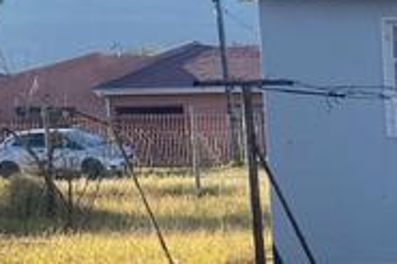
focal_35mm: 117
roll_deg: +0.2
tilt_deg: -8.3
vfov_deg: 11.6
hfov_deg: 14.4
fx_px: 1289
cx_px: 811
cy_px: 273
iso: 32
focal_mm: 4.25
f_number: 1.8
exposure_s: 1/990
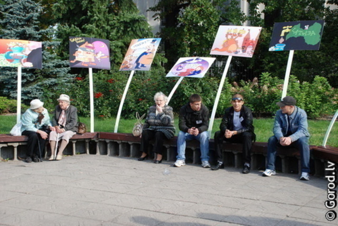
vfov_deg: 23.9
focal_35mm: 57
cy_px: 113
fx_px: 536
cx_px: 169
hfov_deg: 35.0
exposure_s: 1/750
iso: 400
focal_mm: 38
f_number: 4.5
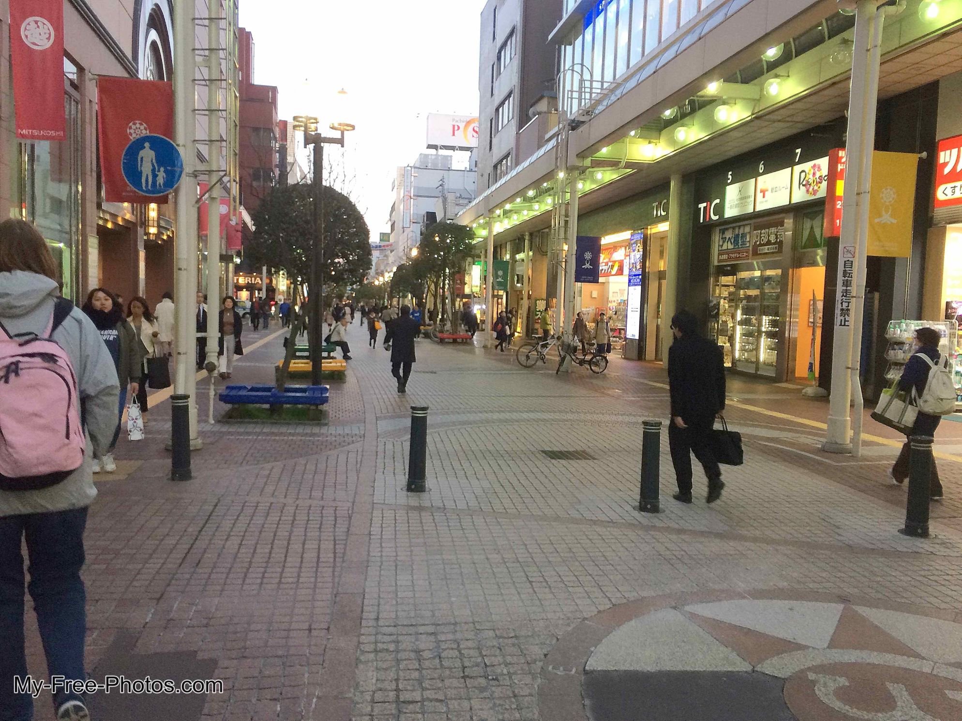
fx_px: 806
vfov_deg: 48.2
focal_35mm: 29
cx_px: 481
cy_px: 360
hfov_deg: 61.7
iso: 32
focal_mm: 4.15
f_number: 2.2
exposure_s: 1/30
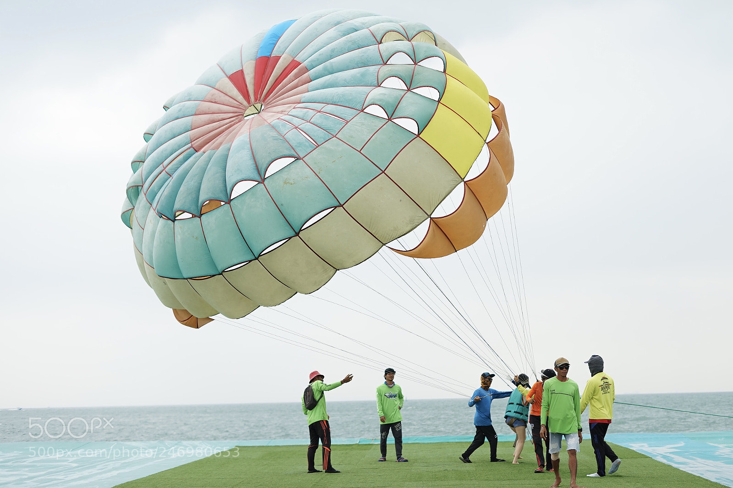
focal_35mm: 50
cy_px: 244
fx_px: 1018
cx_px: 366
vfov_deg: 27.0
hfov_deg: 39.6
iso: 100
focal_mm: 50
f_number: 2.5
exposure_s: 1/500
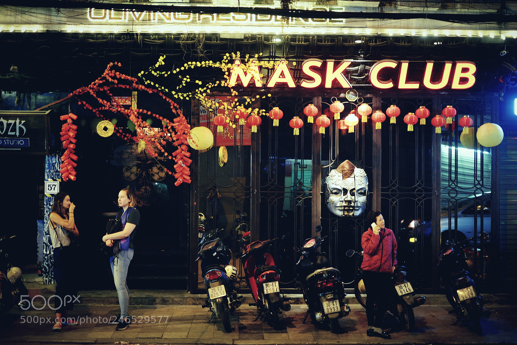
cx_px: 258
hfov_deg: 37.5
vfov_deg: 25.5
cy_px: 172
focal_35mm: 53
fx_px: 761
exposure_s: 1/60
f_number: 1.8
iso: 1250
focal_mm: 35
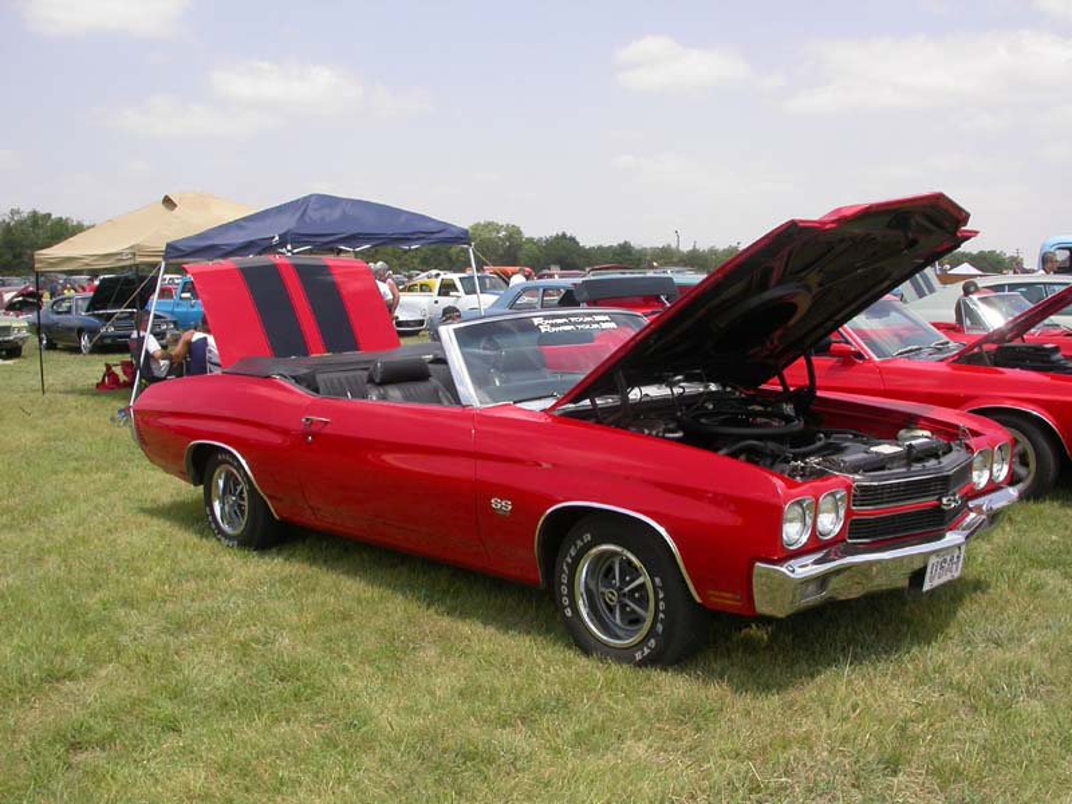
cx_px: 536
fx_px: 1177
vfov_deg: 37.7
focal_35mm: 38
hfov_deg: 49.0
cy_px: 402
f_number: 6.7
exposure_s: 1/320
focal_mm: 7.85
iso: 100
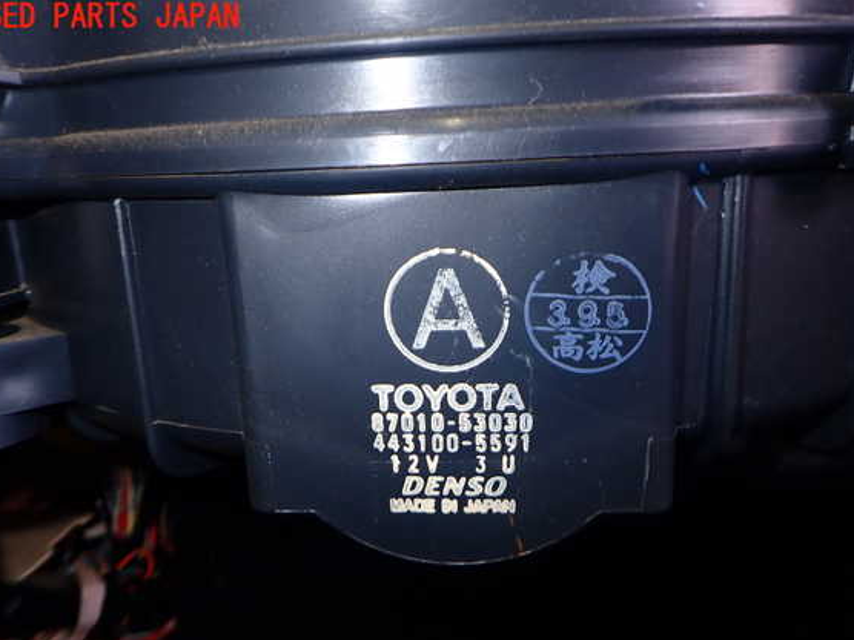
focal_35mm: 27
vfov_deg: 51.3
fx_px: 666
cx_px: 421
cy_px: 344
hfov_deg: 65.3
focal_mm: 4.5
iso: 200
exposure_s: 1/60
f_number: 2.8
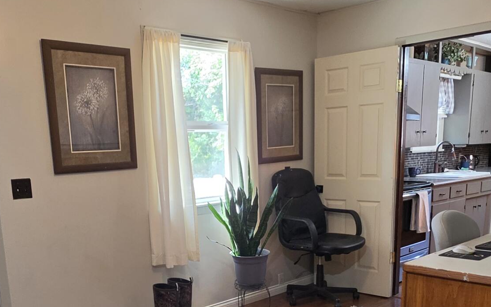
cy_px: 271
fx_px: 495
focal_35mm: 37
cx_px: 217
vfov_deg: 32.8
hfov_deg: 52.6
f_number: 1.9
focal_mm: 2.2
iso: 200
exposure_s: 1/60
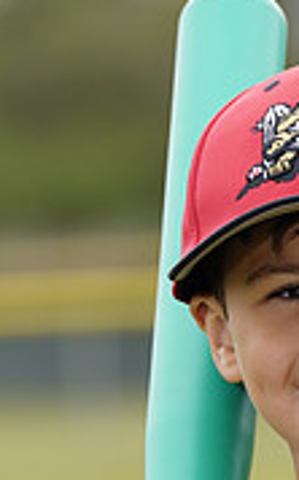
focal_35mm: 665
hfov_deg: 2.0
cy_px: 531
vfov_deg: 3.2
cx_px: 357
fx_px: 8684
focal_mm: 200
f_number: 5.6
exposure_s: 1/250
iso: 100
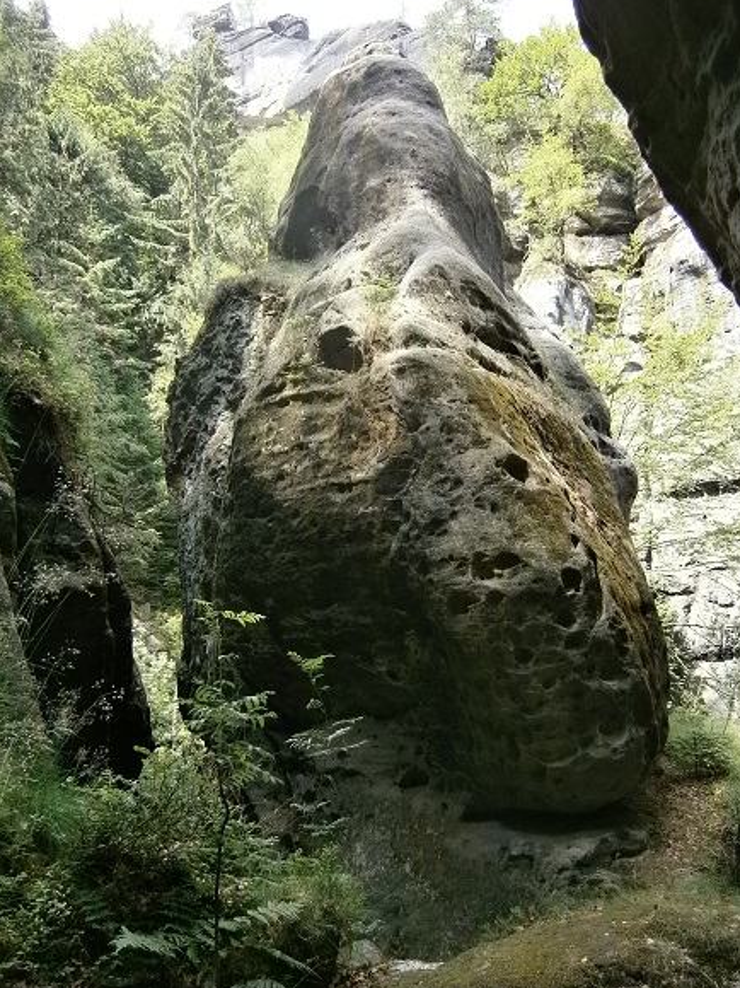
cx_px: 381
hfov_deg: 51.3
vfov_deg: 65.3
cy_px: 485
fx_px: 770
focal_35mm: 27
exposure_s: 1/160
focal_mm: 4.7
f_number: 2.8
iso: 80
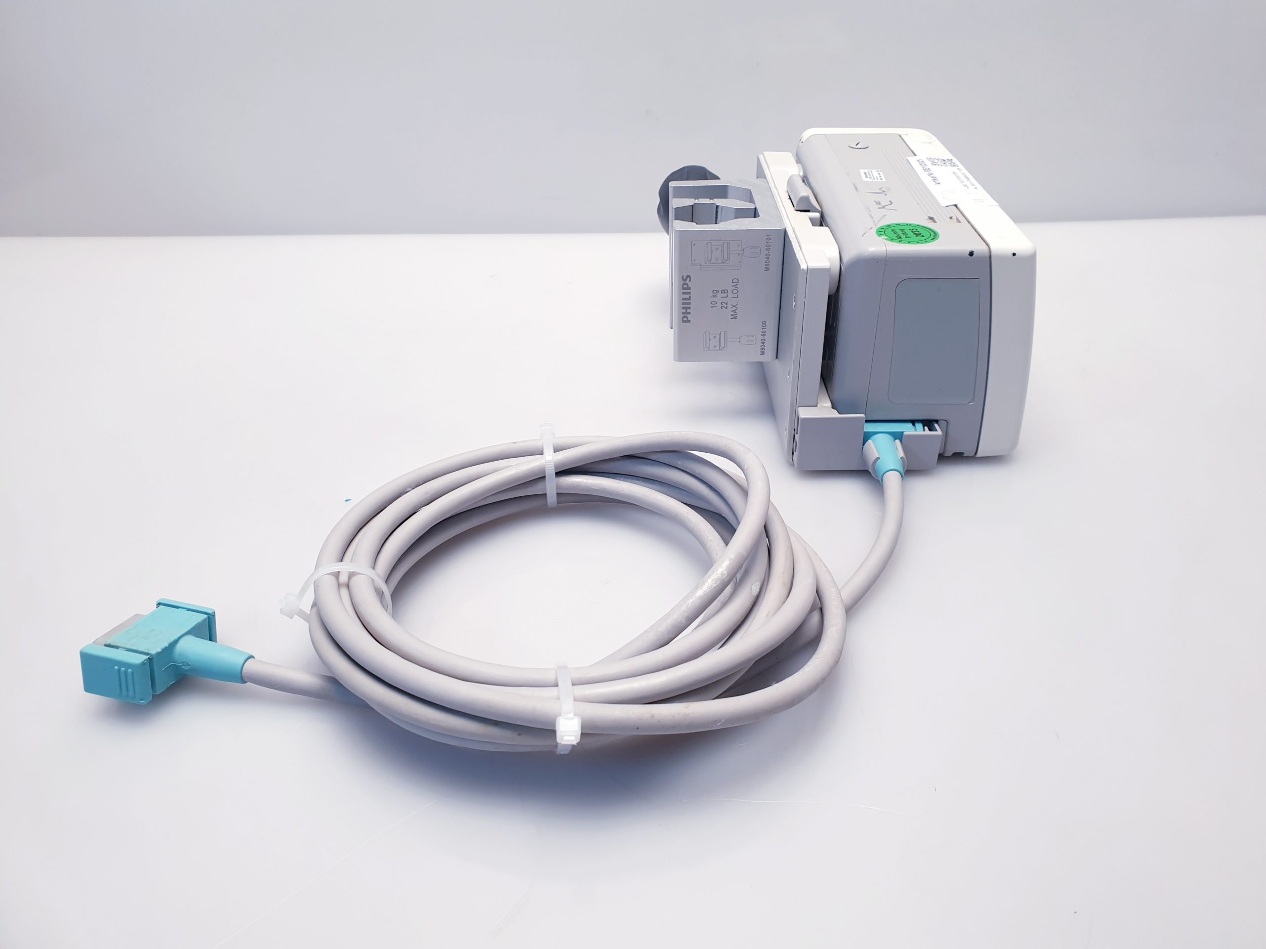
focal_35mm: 26
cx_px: 633
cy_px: 474
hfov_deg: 67.3
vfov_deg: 53.1
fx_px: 951
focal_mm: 4.3
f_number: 2.4
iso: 64
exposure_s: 1/50
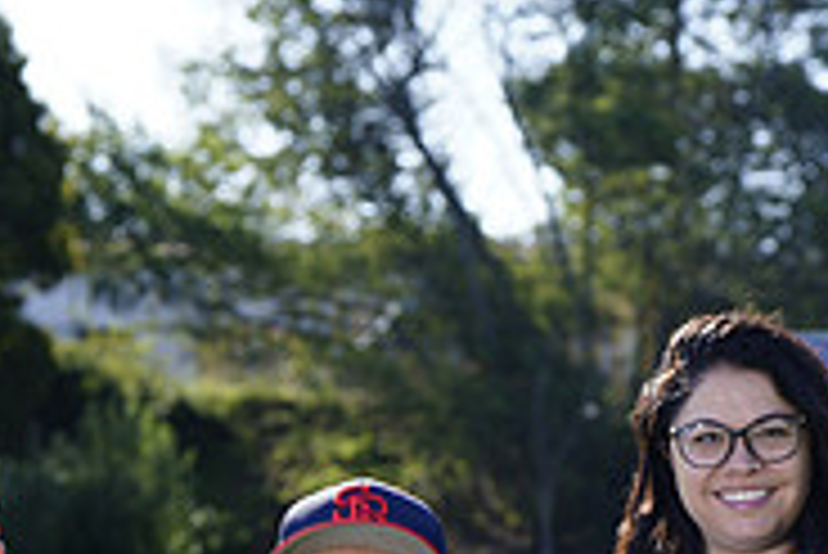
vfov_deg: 5.5
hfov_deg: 8.4
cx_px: 322
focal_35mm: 246
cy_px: 829
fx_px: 5662
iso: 100
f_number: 5
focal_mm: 78
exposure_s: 1/250
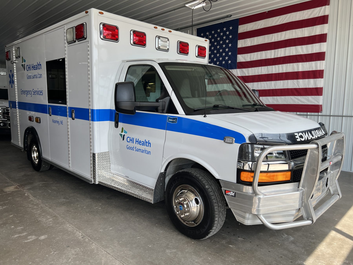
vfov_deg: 53.1
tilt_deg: -7.9
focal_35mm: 26
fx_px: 265
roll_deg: -0.4
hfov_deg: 67.3
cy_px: 132
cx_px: 176
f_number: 1.5
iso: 50
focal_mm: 5.7
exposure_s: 1/597
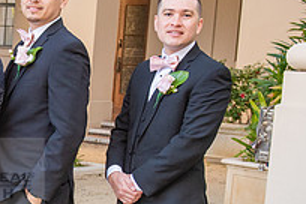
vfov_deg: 12.3
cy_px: 170
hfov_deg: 17.7
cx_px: -44
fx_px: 943
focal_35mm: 111
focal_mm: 34
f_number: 4.5
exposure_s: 1/200
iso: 640
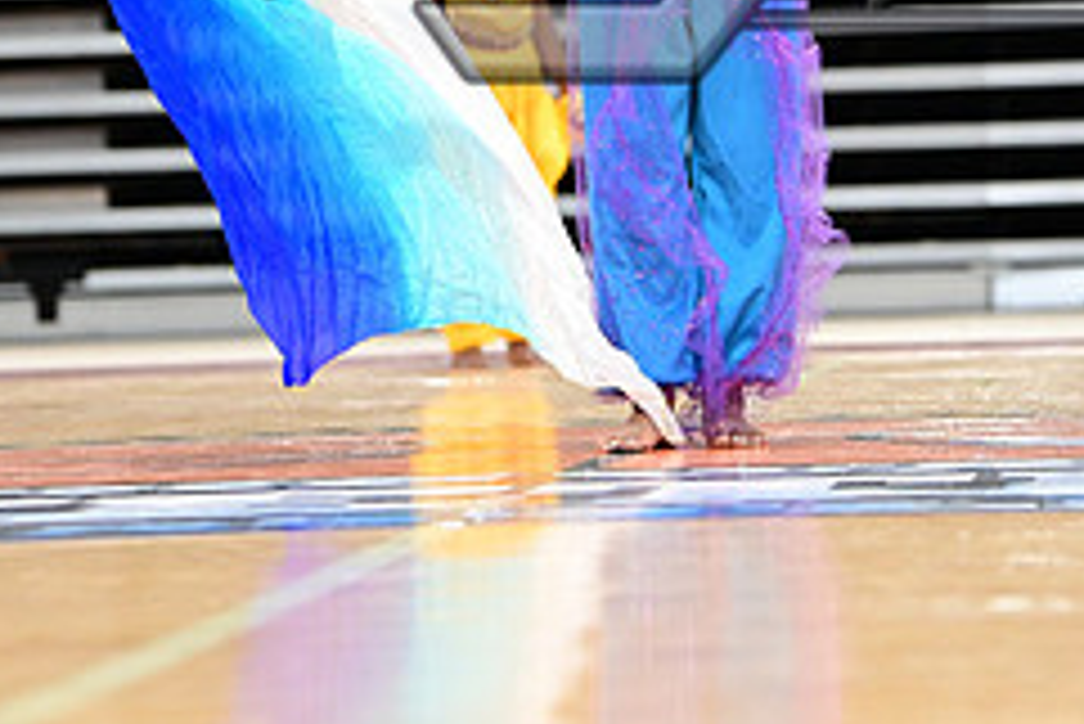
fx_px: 7381
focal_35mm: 245
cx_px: 742
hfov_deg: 8.4
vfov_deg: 5.6
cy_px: -112
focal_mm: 102
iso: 6400
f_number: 3.2
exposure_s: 1/1000
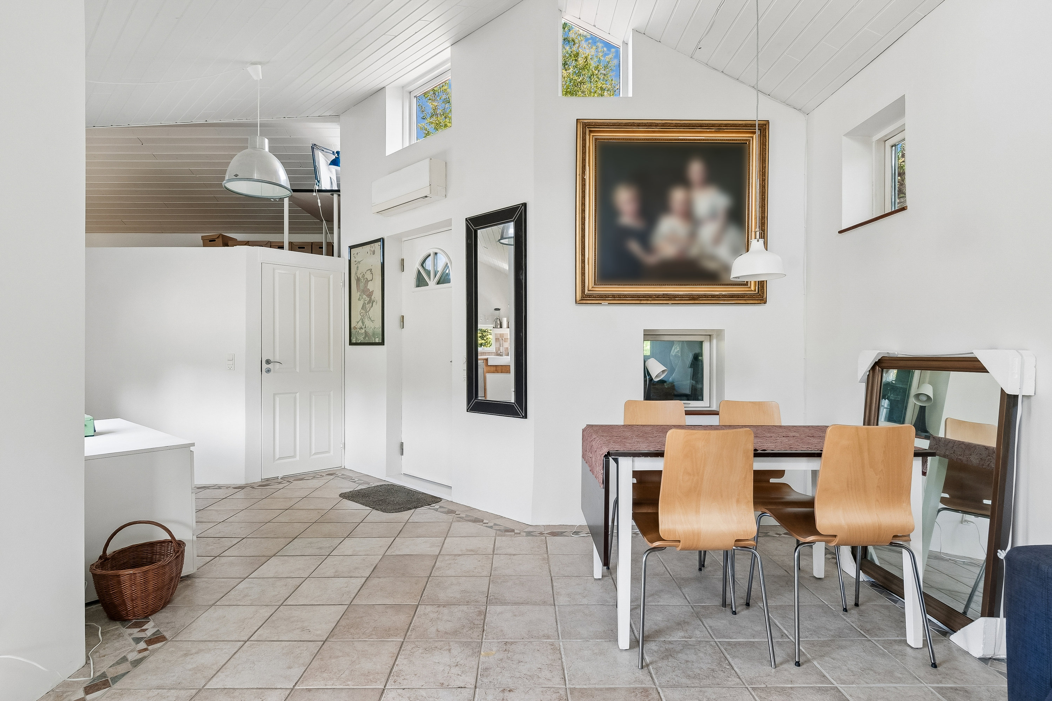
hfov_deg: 90.0
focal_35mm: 18
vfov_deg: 67.4
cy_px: 350
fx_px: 526
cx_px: 526
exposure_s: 1/20
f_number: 10
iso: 200
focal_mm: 12
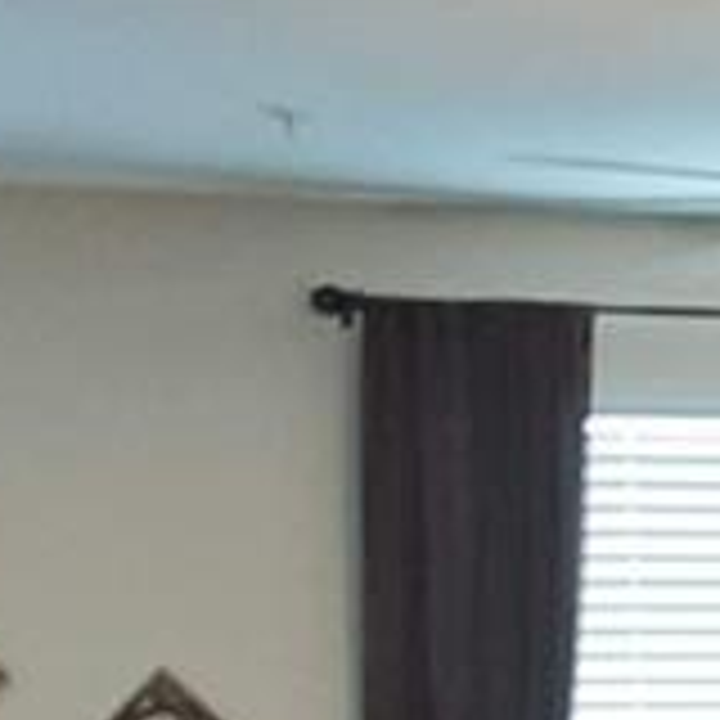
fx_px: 4212
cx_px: 1238
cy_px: 882
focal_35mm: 179
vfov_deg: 9.6
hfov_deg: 9.4
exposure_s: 1/60
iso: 160
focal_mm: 2.91
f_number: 1.9
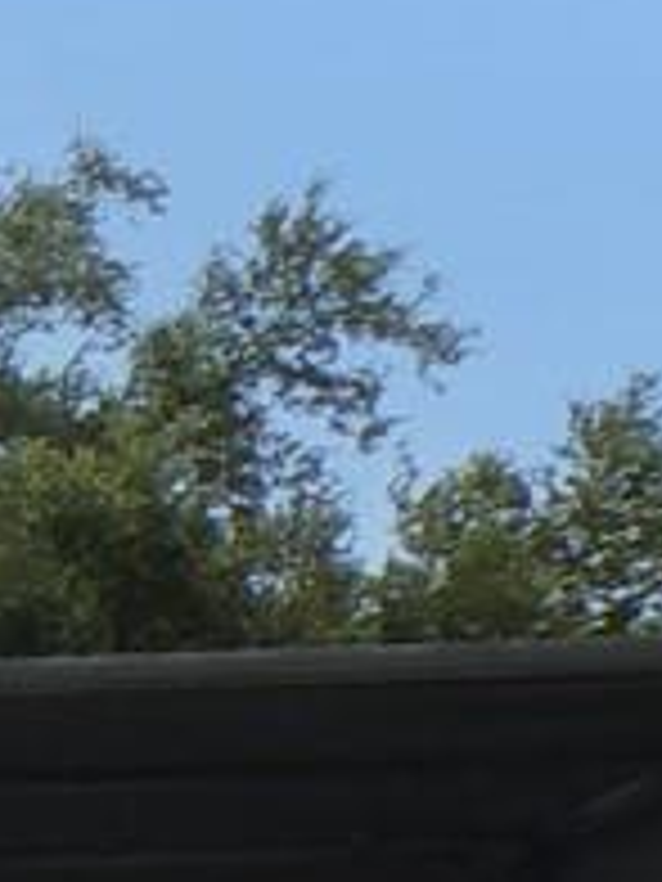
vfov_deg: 9.7
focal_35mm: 196
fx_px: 4998
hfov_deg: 6.5
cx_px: -1702
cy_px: 1408
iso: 100
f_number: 4.4
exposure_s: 1/600
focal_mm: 4.3
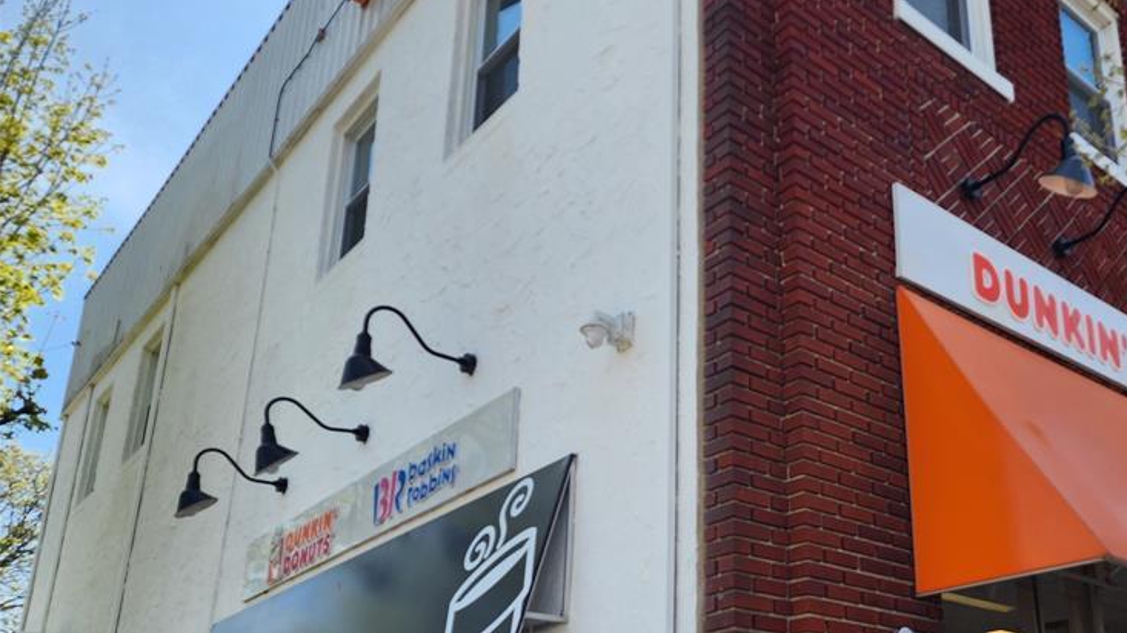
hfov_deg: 55.0
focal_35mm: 35
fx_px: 1046
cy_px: 462
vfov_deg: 33.1
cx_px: 786
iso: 12
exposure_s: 1/633
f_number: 1.8
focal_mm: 6.4
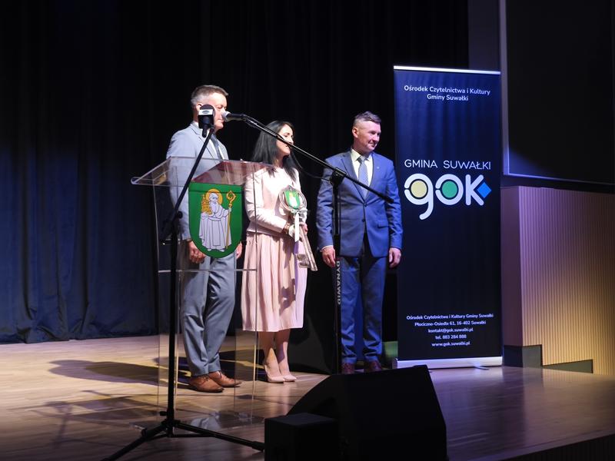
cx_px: 308
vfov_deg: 29.1
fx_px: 888
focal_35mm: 50
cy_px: 230
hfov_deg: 38.2
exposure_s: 1/50
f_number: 1.9
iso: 800
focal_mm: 7.1
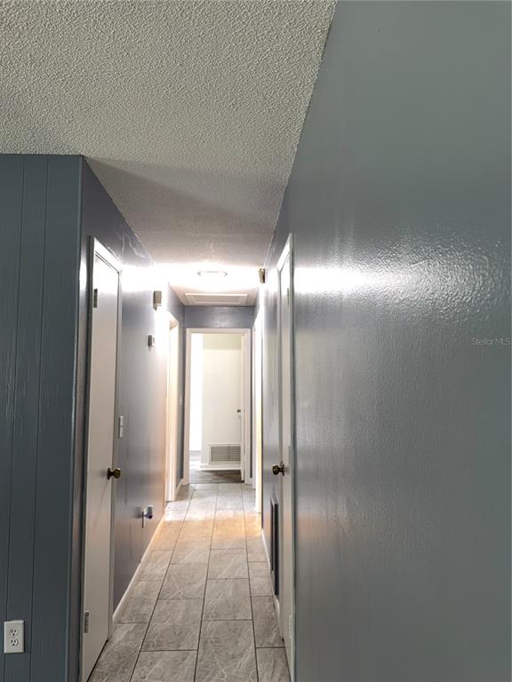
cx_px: 256
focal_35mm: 24
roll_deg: +0.8
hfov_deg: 56.8
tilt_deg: +3.5
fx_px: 473
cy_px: 341
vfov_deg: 71.6
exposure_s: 1/19
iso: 100
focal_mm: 6.76
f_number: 1.78
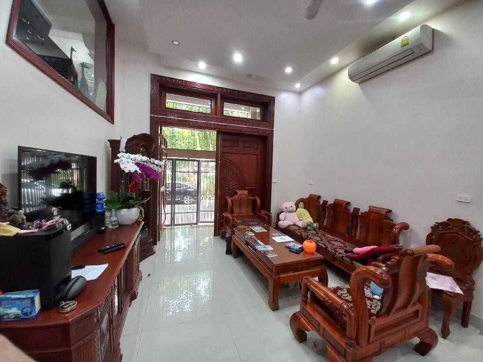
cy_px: 181
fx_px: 181
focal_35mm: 13
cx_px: 242
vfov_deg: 89.9
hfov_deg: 106.2
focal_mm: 1.42
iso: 160
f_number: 2.2
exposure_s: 1/33
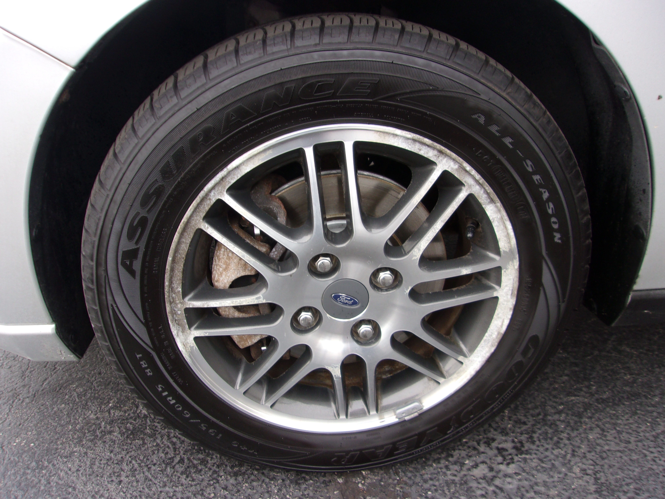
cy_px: 250
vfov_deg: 51.4
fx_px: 519
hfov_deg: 65.3
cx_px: 332
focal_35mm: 27
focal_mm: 4.9
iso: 80
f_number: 3
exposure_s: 1/70
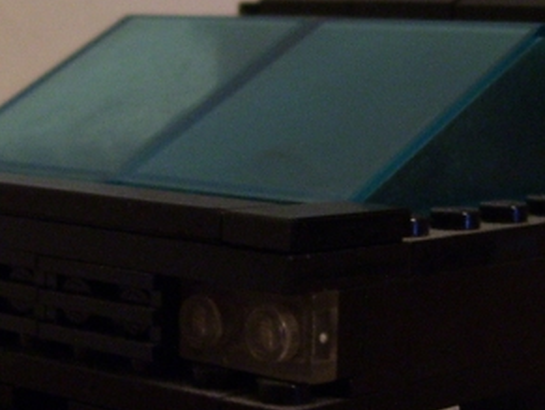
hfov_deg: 18.1
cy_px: 328
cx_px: 397
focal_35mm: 108
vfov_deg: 13.7
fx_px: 1702
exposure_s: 1/8
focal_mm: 6
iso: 160
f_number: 2.7
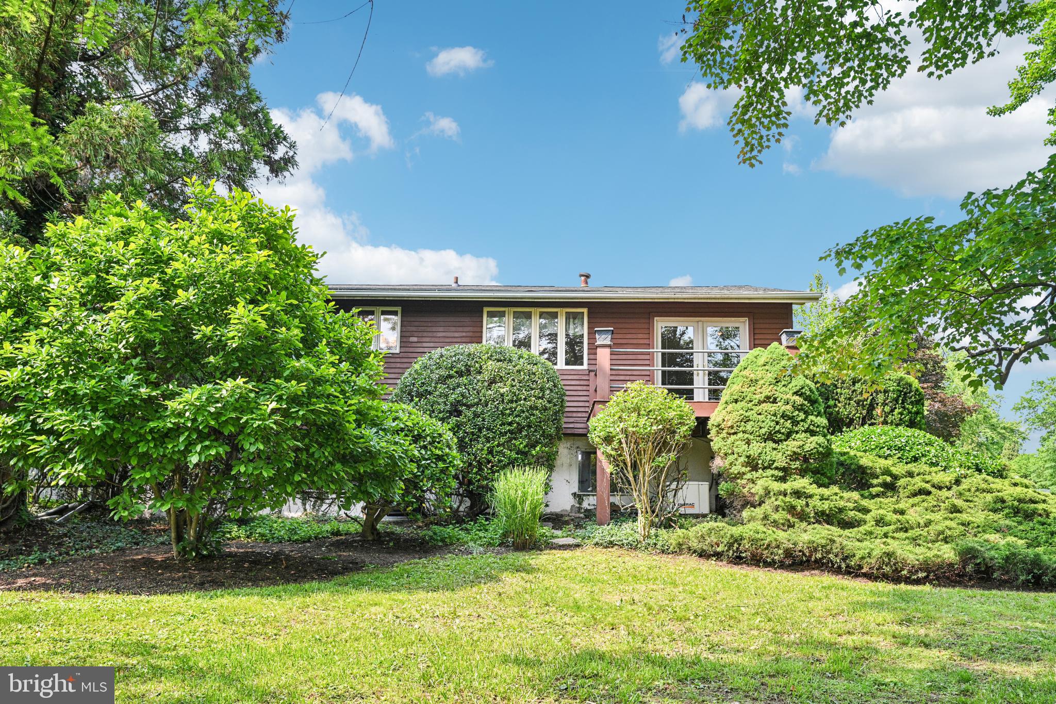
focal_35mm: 26
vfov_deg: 50.4
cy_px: 352
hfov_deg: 70.4
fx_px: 748
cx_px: 528
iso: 800
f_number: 8
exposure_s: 1/320
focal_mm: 25.5
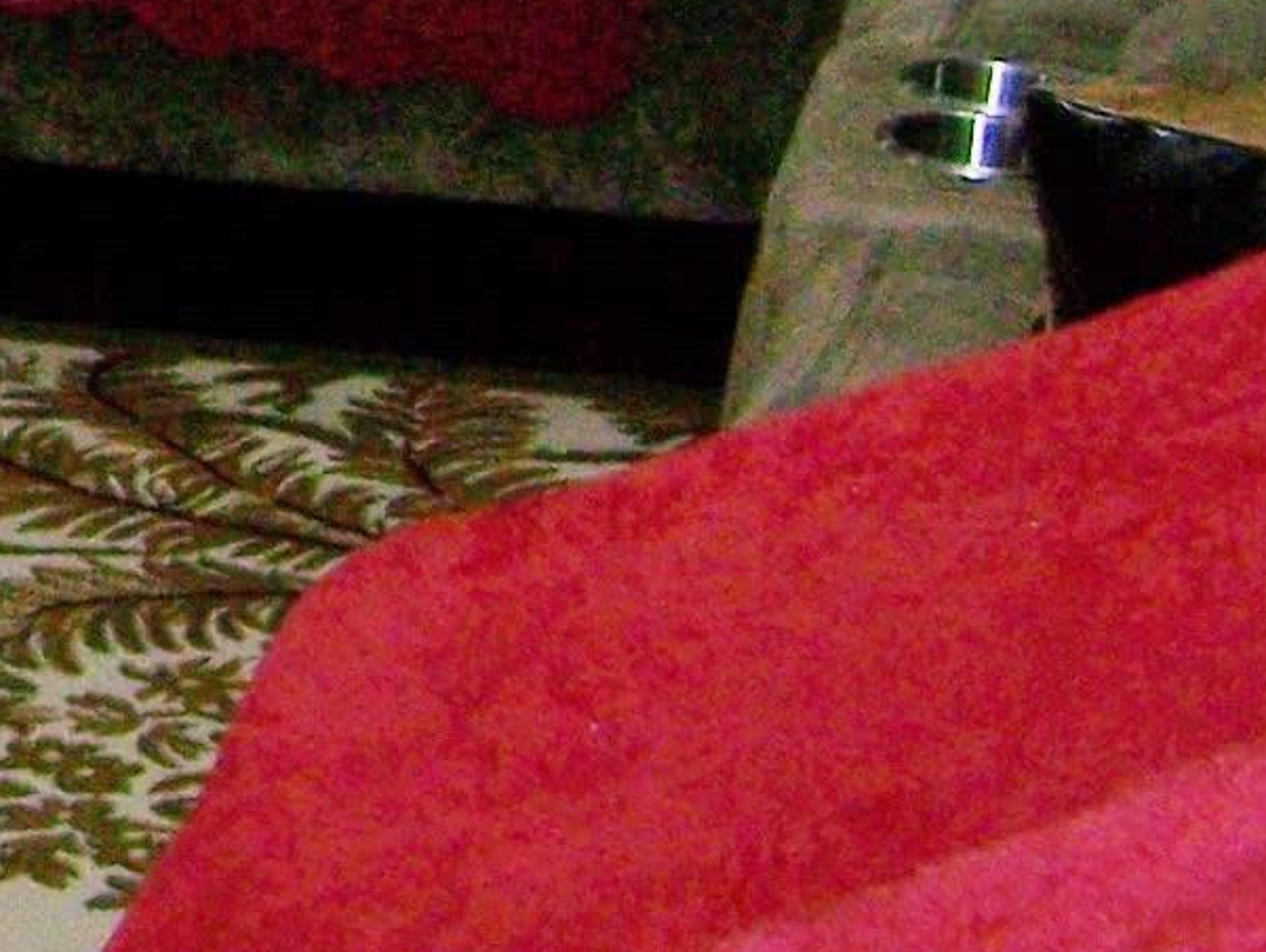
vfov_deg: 8.0
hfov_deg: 10.2
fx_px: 6553
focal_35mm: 179
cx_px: -1270
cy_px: -857
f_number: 2.8
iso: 160
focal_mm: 6.3
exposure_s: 1/60
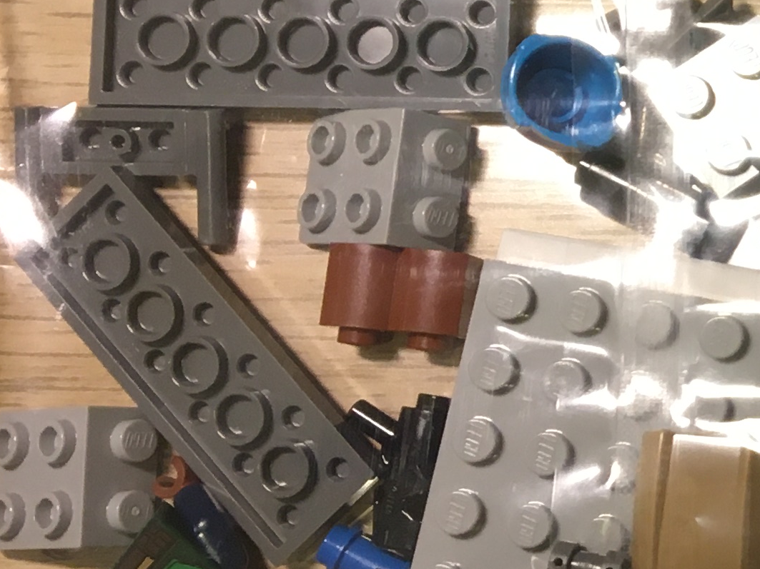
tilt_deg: -81.3
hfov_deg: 15.7
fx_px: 2415
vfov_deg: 13.4
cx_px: 1288
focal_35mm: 110
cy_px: 158
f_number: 2.2
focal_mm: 4.15
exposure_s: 1/33
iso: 80
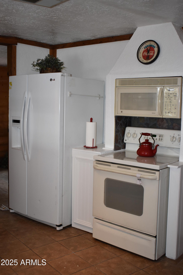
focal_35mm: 40
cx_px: 92
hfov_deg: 33.0
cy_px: 138
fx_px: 309
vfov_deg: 47.9
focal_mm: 27
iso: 800
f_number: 4
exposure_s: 1/125
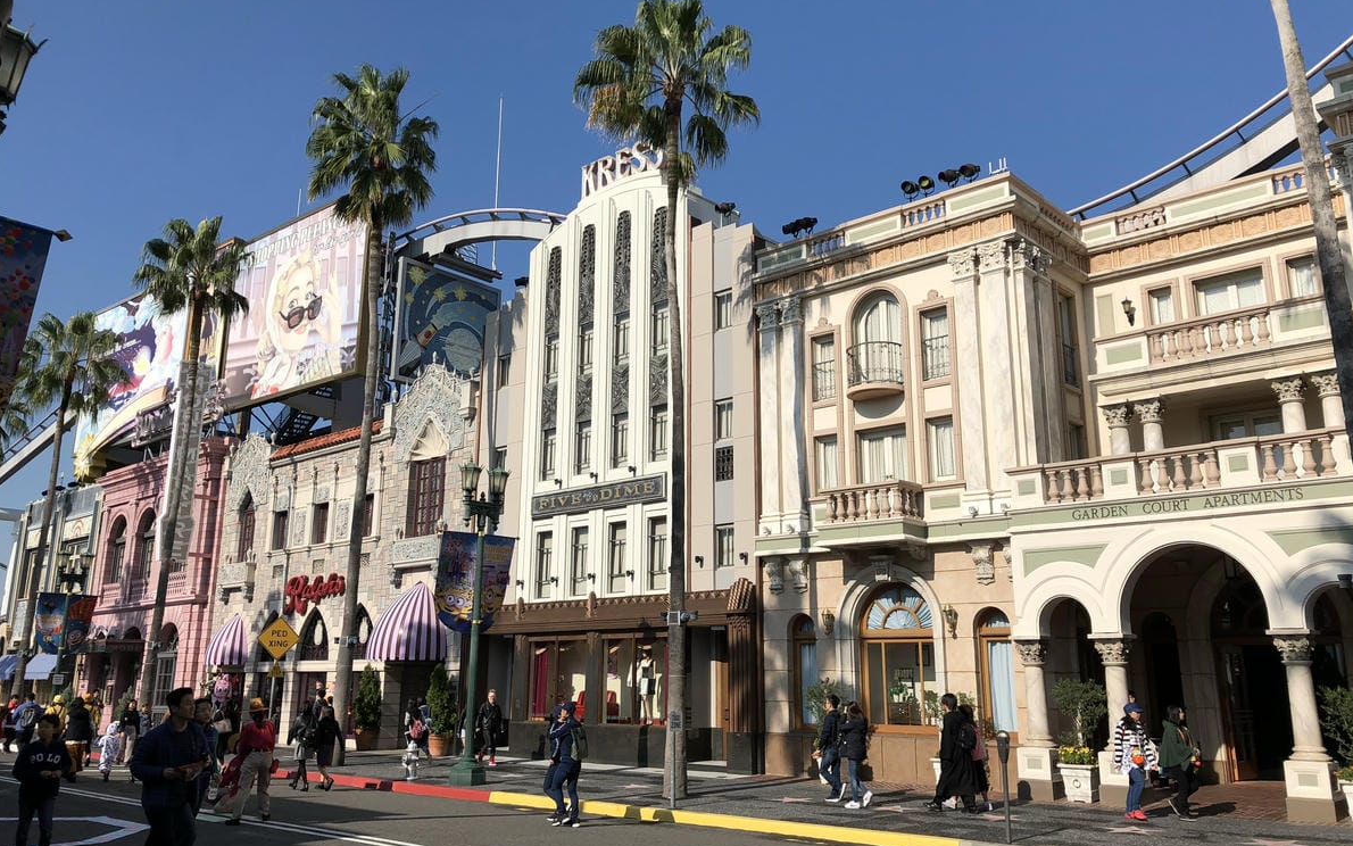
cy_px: 409
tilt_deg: +15.0
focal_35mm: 31
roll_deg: -1.8
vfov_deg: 40.6
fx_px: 1143
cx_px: 680
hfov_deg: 61.2
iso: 20
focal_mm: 3.99
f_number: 1.8
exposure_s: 1/3247
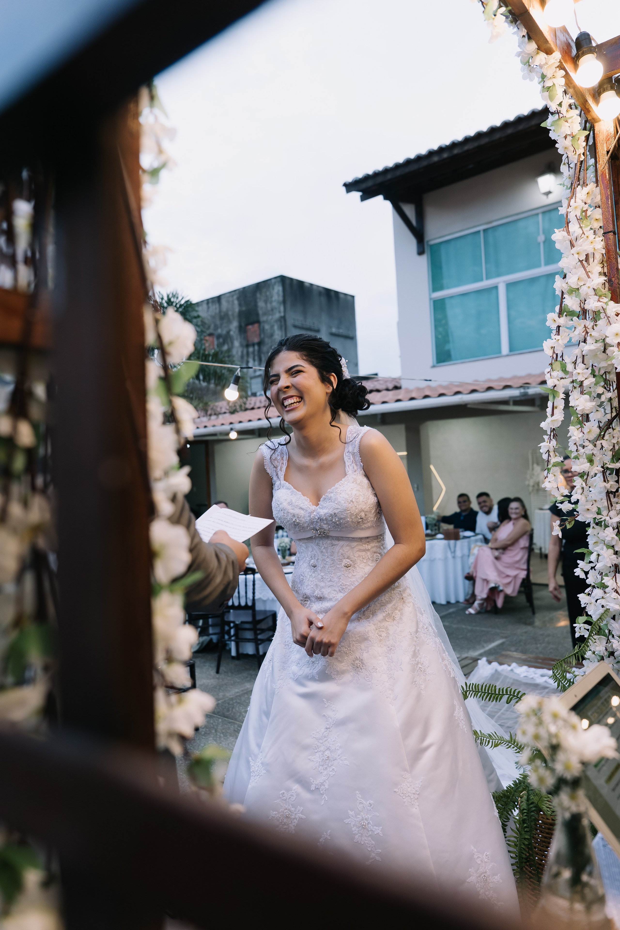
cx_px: 310
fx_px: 646
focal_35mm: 25
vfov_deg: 71.5
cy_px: 465
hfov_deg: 51.3
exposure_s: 1/200
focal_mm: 24
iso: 500
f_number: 3.2
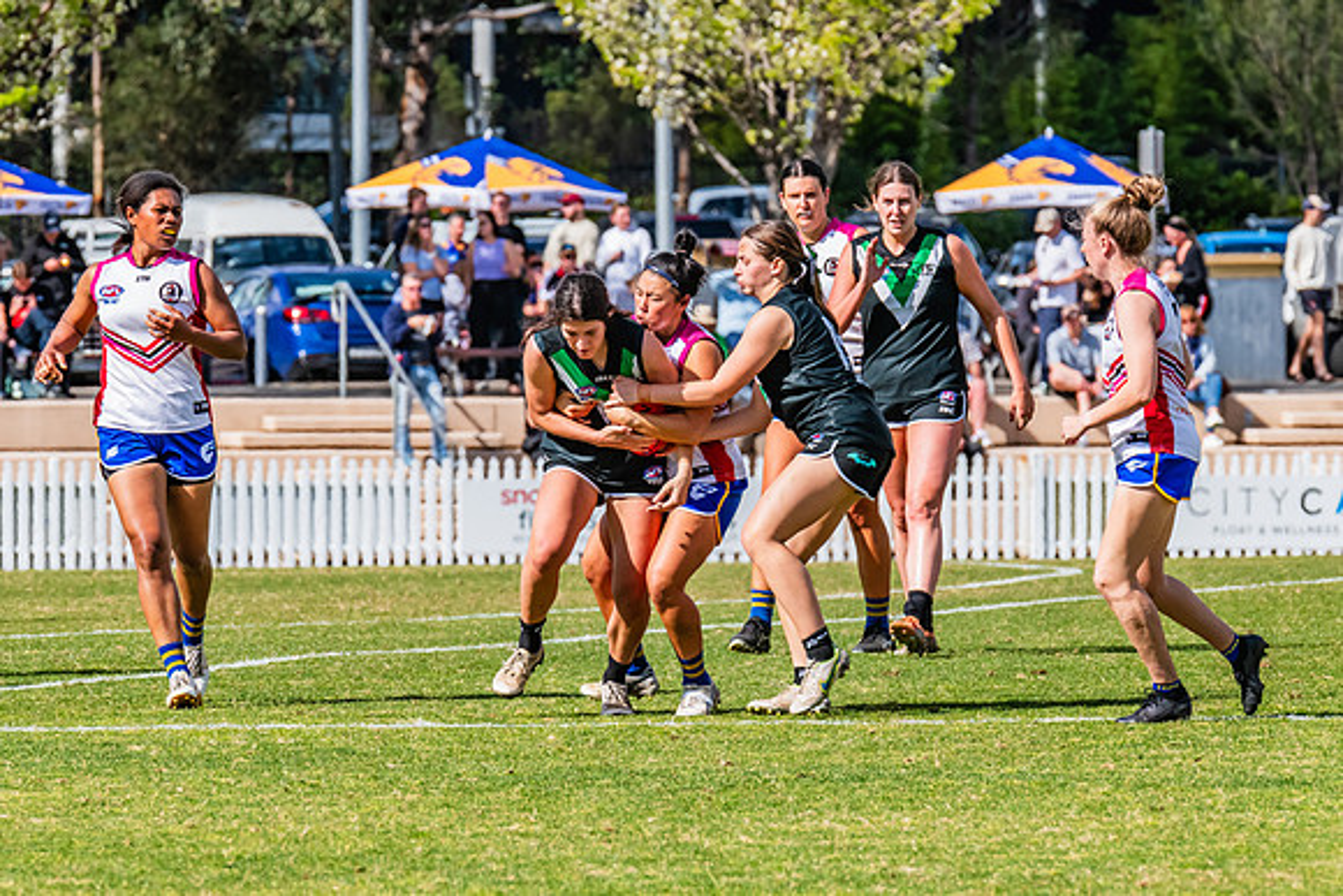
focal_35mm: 451
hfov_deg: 4.6
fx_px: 16836
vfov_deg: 3.0
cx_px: 554
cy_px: 482
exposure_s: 1/1250
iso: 800
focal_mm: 360
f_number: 11
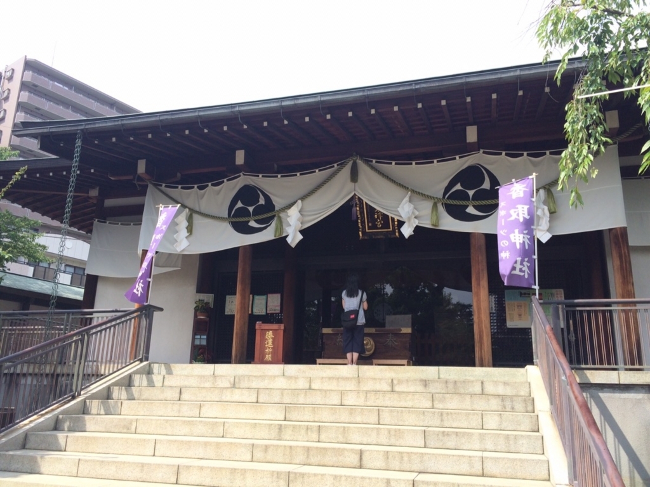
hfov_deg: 61.7
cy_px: 244
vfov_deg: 48.2
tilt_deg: +14.2
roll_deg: -1.1
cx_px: 325
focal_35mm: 29
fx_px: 545
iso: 32
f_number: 2.2
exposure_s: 1/892
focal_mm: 4.15
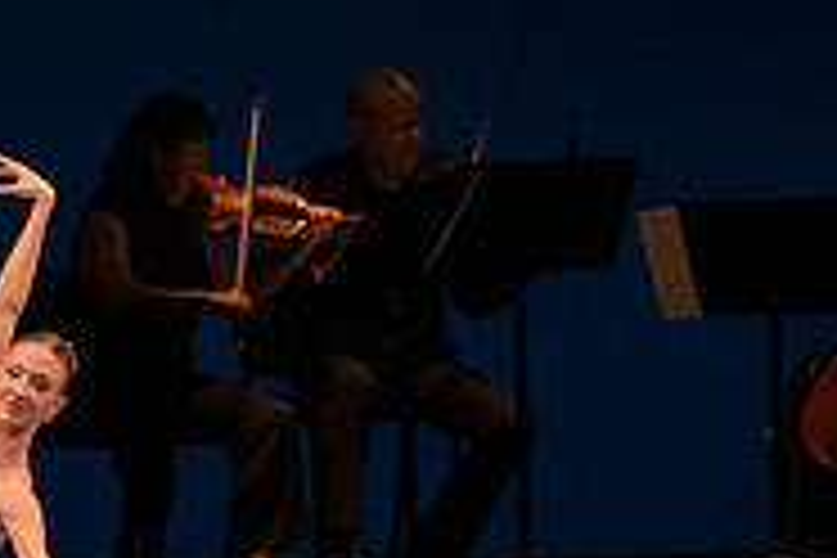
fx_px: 18529
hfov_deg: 2.6
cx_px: -76
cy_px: 506
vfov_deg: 1.7
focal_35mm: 797
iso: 8000
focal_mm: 256
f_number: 7.1
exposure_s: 1/400
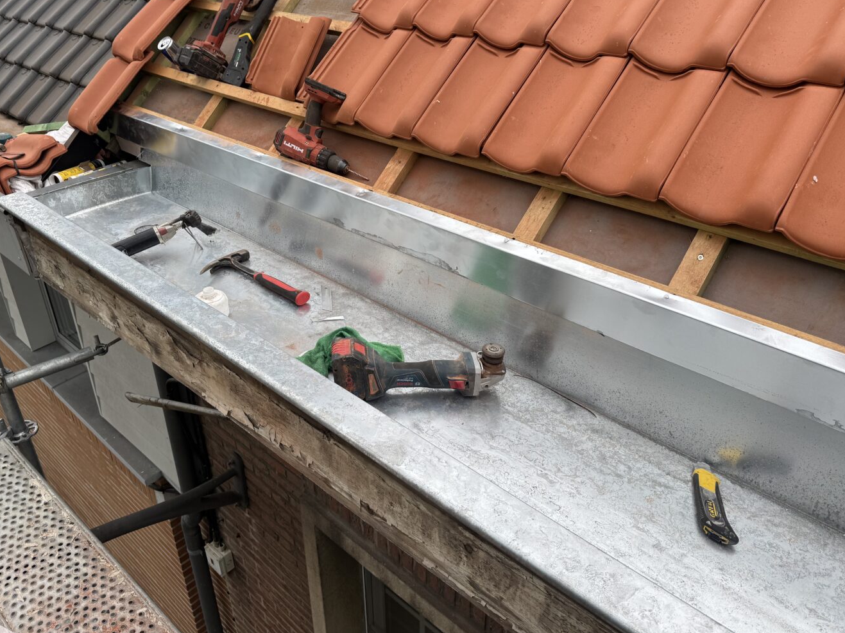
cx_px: 366
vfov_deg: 49.6
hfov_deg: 63.2
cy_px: 269
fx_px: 683
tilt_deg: -29.3
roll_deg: +2.3
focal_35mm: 28
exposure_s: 1/773
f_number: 1.78
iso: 80
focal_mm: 6.76
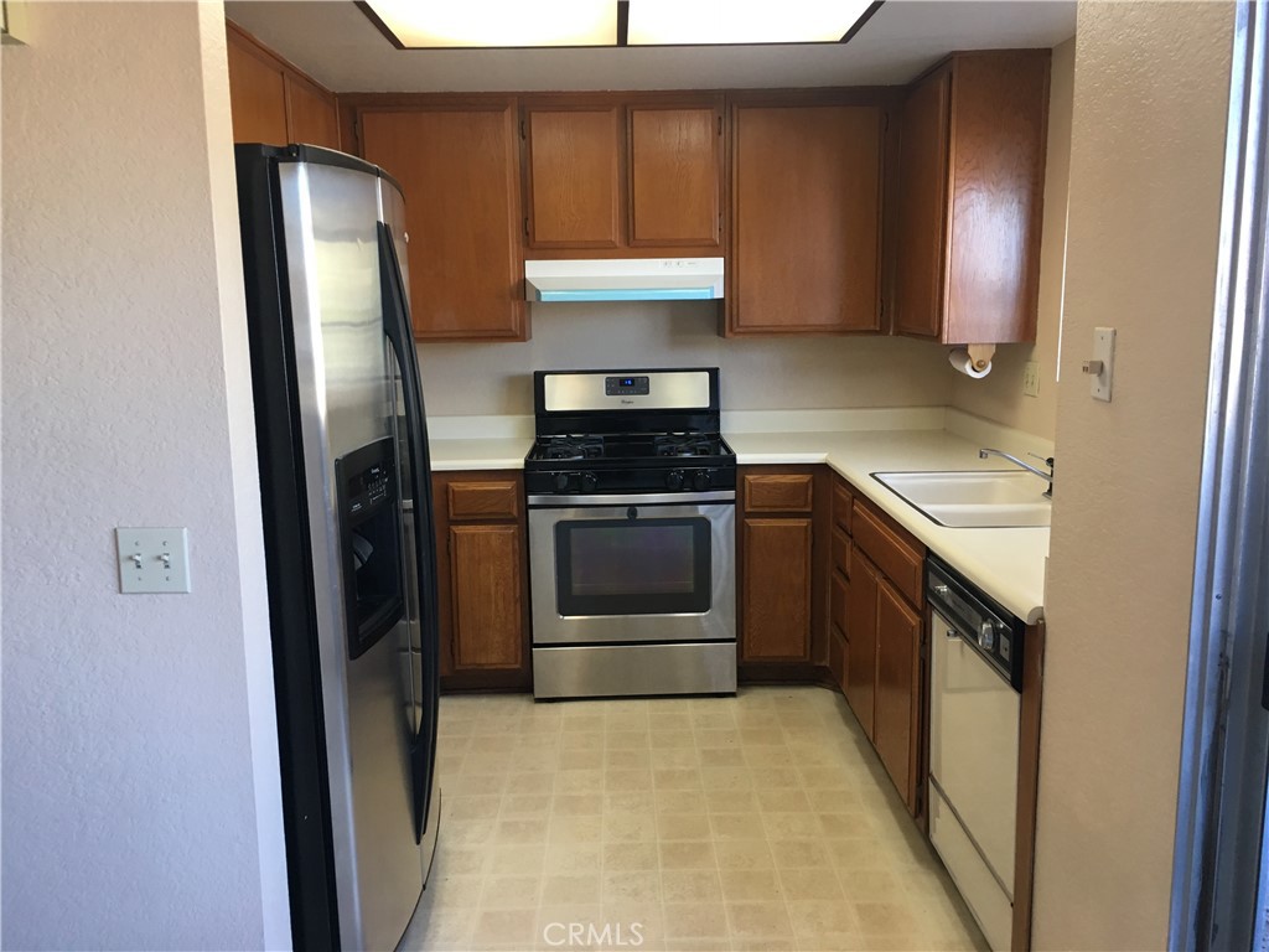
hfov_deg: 61.7
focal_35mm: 29
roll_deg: +1.4
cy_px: 476
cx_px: 634
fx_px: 1063
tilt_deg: -8.9
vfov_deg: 48.2
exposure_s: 1/30
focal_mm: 4.15
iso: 40
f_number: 2.2
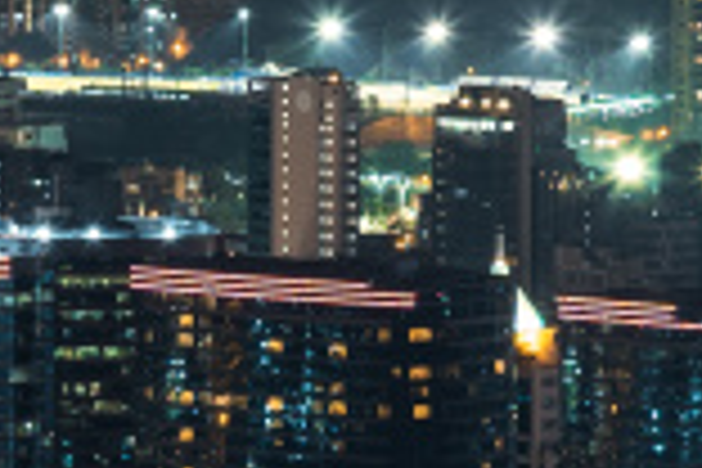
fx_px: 18056
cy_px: -164
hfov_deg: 2.2
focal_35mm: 926
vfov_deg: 1.5
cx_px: -936
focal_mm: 120
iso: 100
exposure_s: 6
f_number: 8
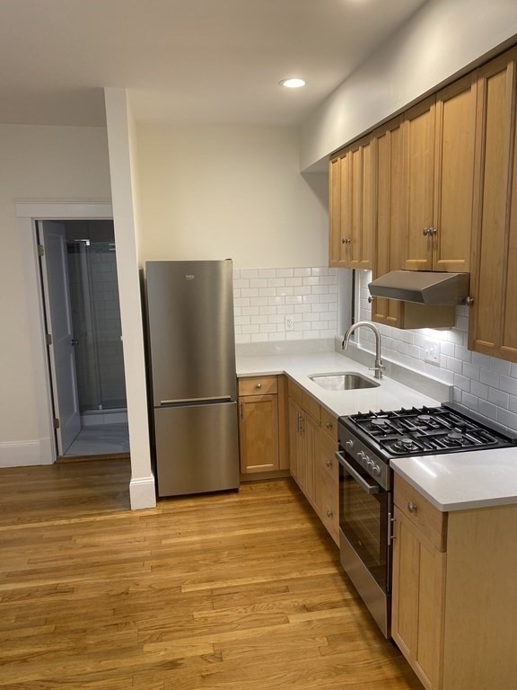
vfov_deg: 67.3
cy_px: 345
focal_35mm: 26
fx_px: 518
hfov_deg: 53.1
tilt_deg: -8.3
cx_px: 258
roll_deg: +1.1
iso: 125
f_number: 1.8
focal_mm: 4.25
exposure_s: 1/120
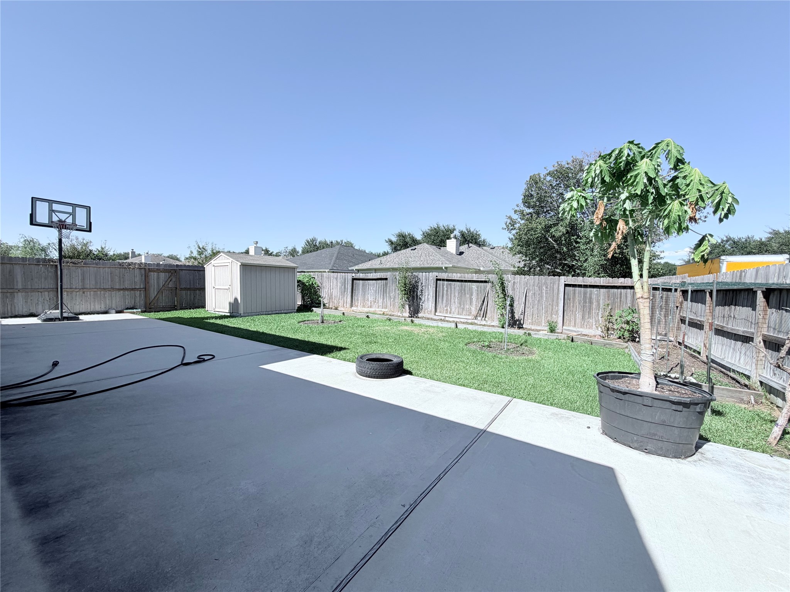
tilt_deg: -1.8
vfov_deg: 85.7
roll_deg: -0.7
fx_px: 320
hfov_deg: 102.1
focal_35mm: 14
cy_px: 296
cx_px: 395
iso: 20
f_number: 2.2
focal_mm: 2.22
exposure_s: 1/853
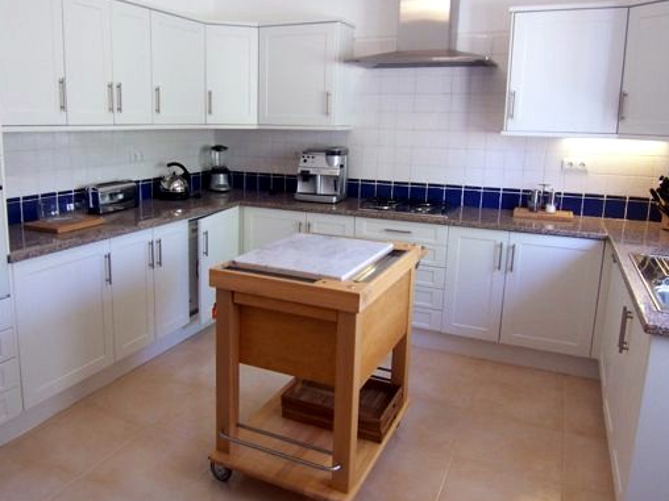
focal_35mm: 29
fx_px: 560
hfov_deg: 61.3
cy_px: 218
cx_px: 282
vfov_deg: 48.1
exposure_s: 1/30
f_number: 2.8
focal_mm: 3.8
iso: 125
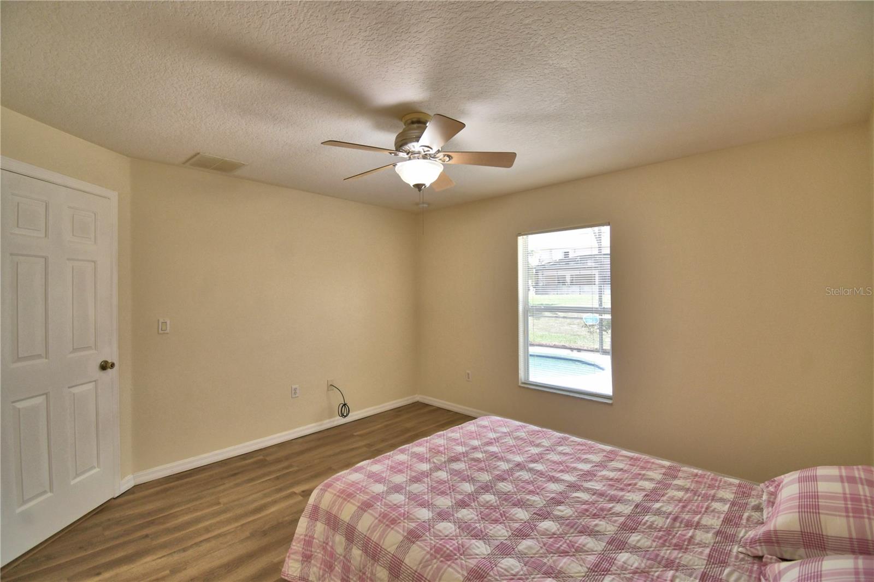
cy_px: 291
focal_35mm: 15
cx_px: 437
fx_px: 364
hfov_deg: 100.4
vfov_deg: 77.3
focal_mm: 10
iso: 200
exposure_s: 1/125
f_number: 4.5
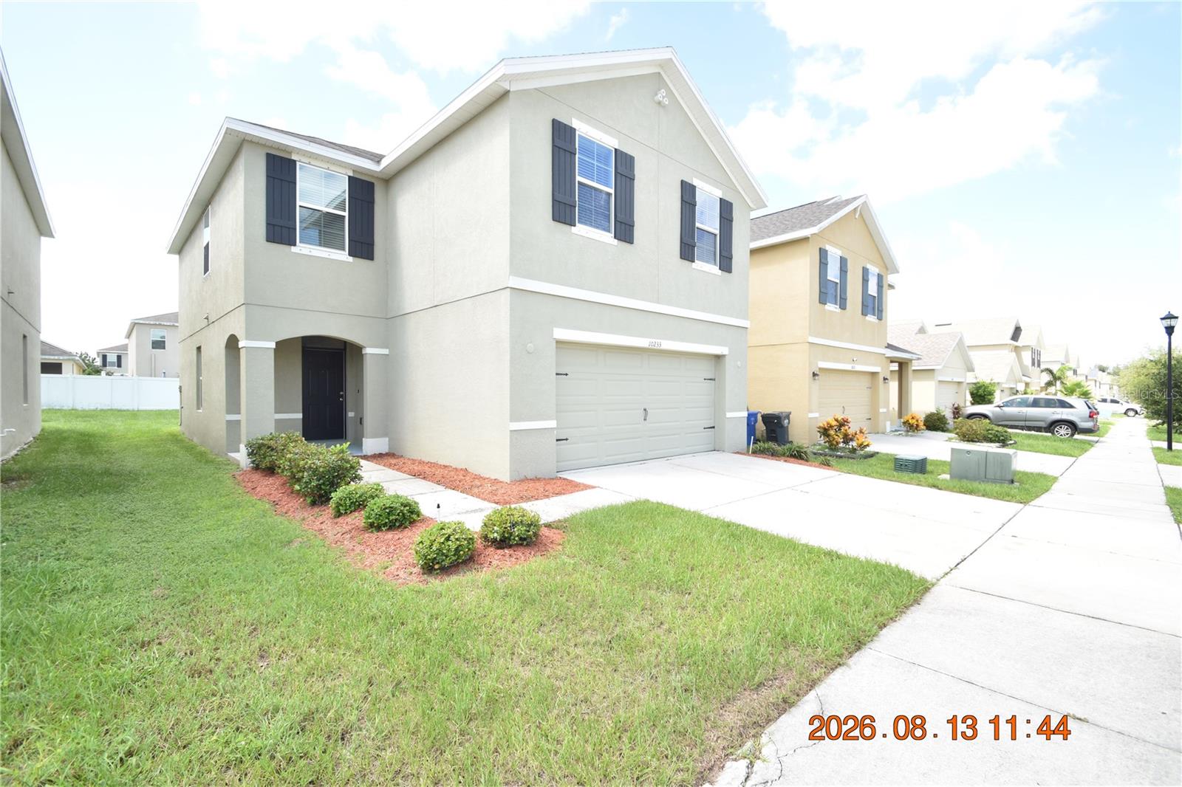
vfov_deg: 77.3
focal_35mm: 15
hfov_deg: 100.4
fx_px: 492
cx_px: 591
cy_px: 394
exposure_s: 1/250
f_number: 8
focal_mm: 10
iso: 320
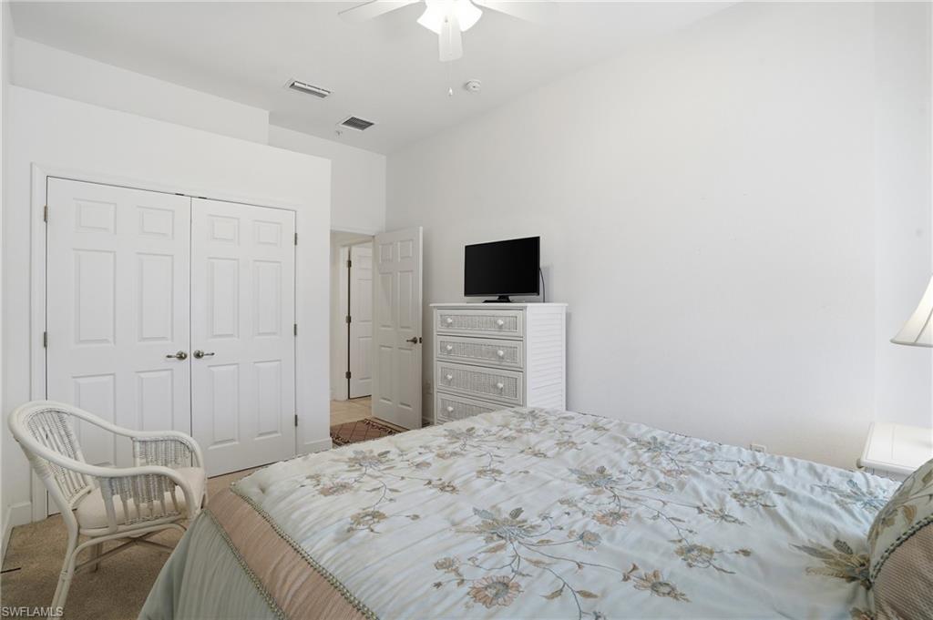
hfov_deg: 96.8
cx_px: 466
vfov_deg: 73.7
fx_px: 414
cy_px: 310
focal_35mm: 16
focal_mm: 16
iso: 200
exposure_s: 1/15
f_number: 9
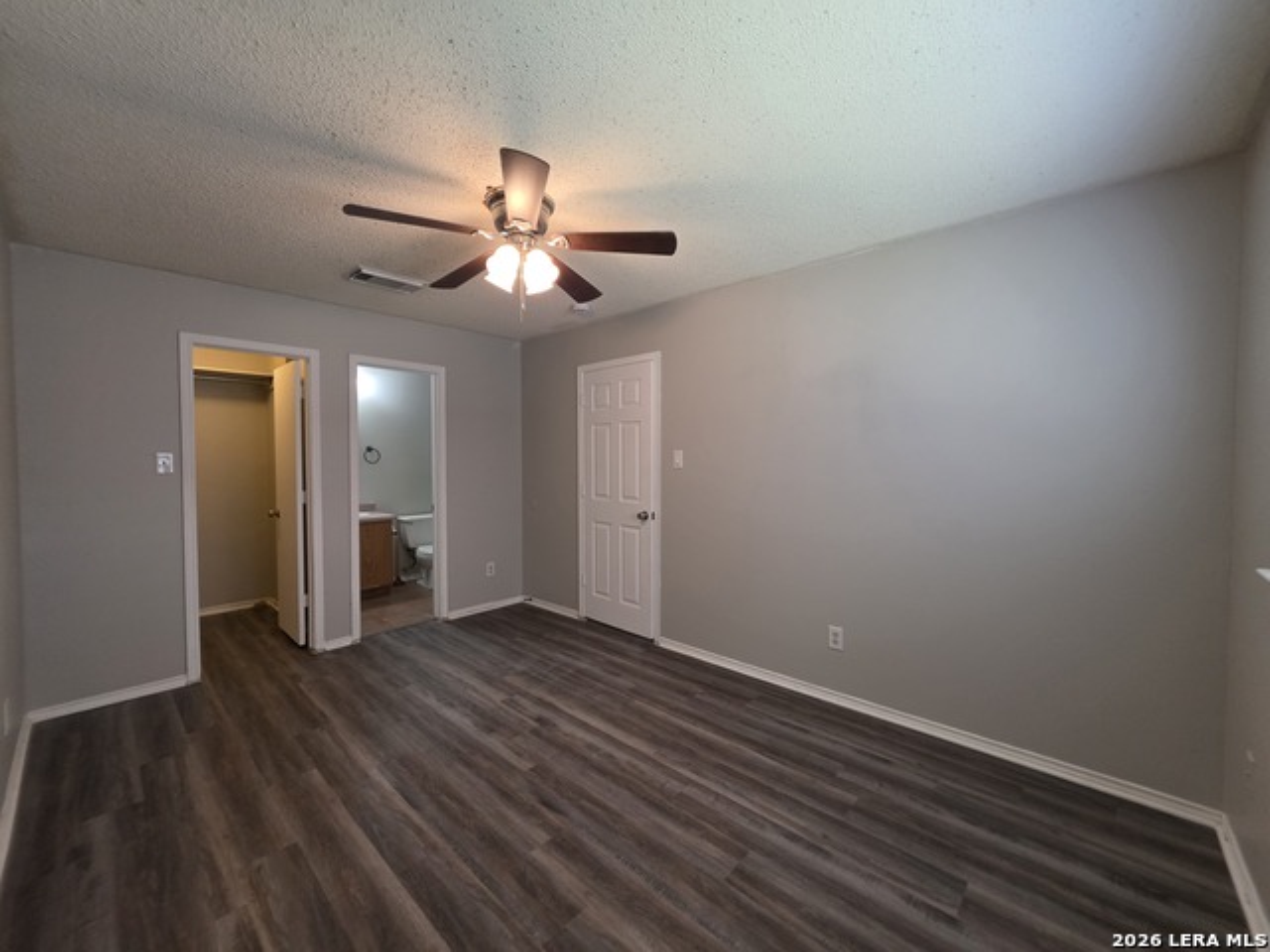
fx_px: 477
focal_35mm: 13
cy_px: 476
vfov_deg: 89.9
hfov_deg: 106.2
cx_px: 635
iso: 200
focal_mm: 2.2
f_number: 1.9
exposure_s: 1/60
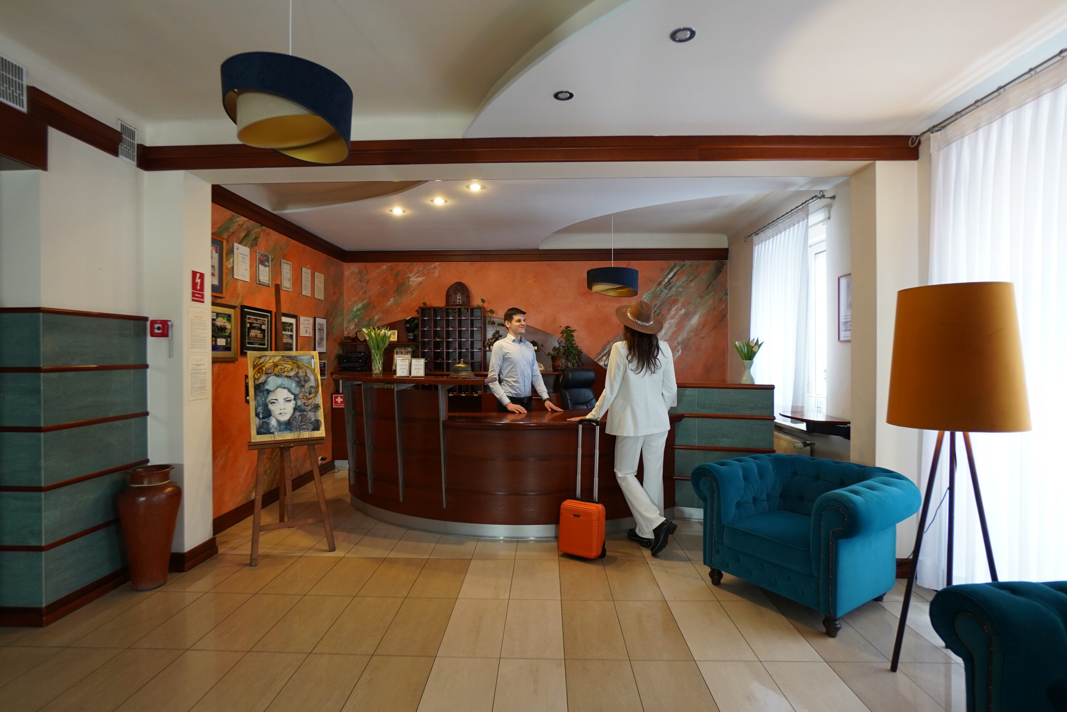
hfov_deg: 96.7
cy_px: 356
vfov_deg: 73.8
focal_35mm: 16
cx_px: 534
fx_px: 474
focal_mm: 11
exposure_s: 1/30
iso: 640
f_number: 4
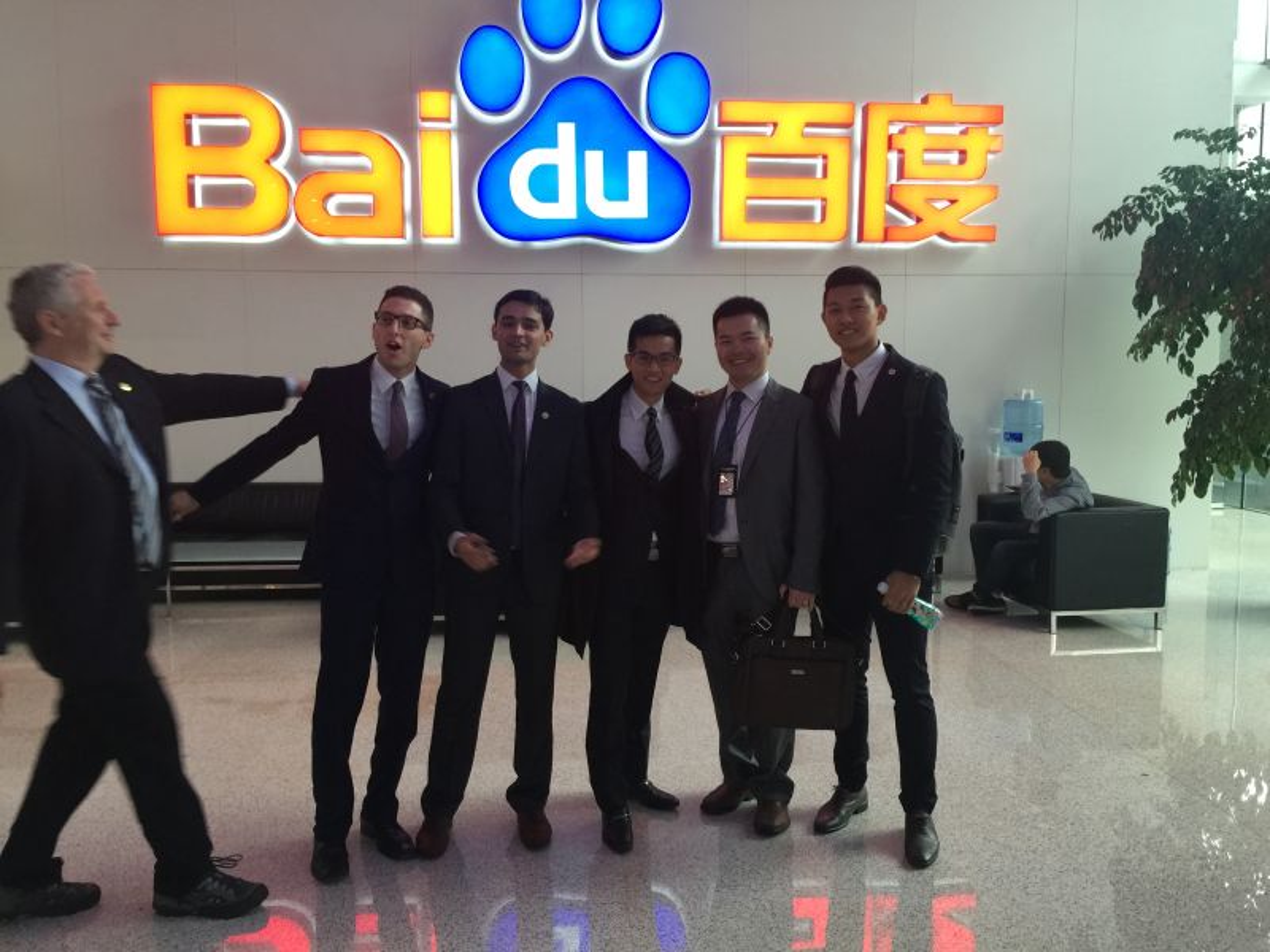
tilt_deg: -4.4
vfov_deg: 48.2
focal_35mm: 29
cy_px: 476
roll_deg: -0.1
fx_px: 1064
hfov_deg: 61.7
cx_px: 635
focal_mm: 4.15
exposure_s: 1/17
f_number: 2.2
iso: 50
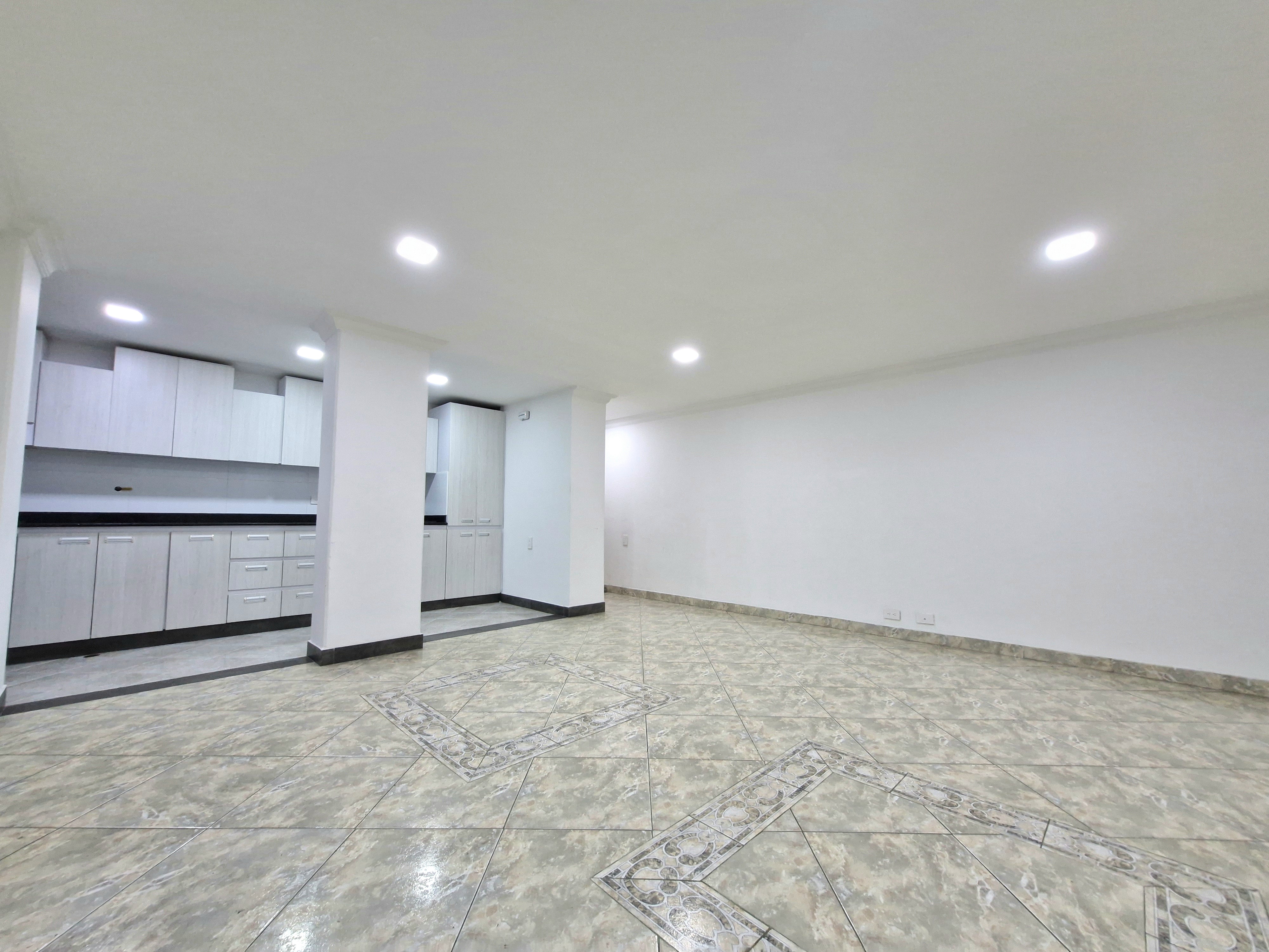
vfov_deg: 89.9
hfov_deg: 106.2
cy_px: 476
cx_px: 634
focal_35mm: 13
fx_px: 477
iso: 400
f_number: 2.2
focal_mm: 1.74
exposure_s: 1/60.2
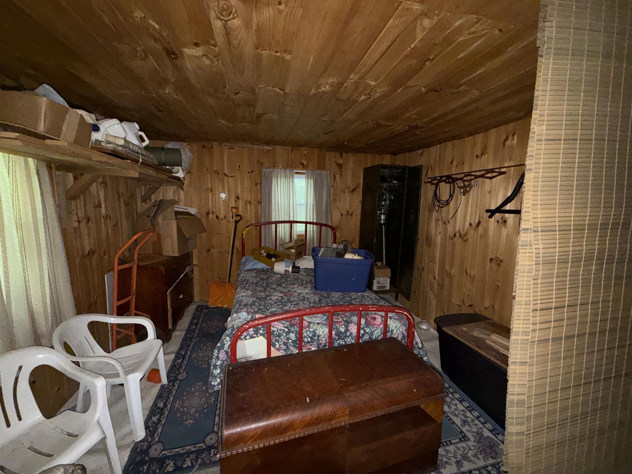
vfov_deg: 85.7
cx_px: 316
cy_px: 237
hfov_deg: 102.1
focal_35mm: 14
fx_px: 256
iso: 400
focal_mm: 2.22
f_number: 2.2
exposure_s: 1/16
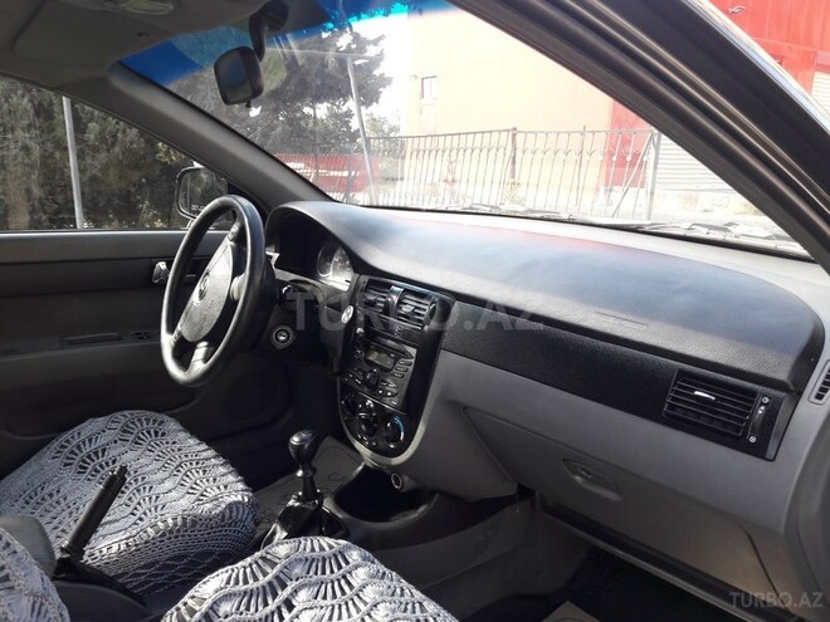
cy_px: 311
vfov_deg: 49.7
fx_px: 671
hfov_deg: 63.4
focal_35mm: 28
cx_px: 415
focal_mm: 3.7
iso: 40
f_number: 1.9
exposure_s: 1/112
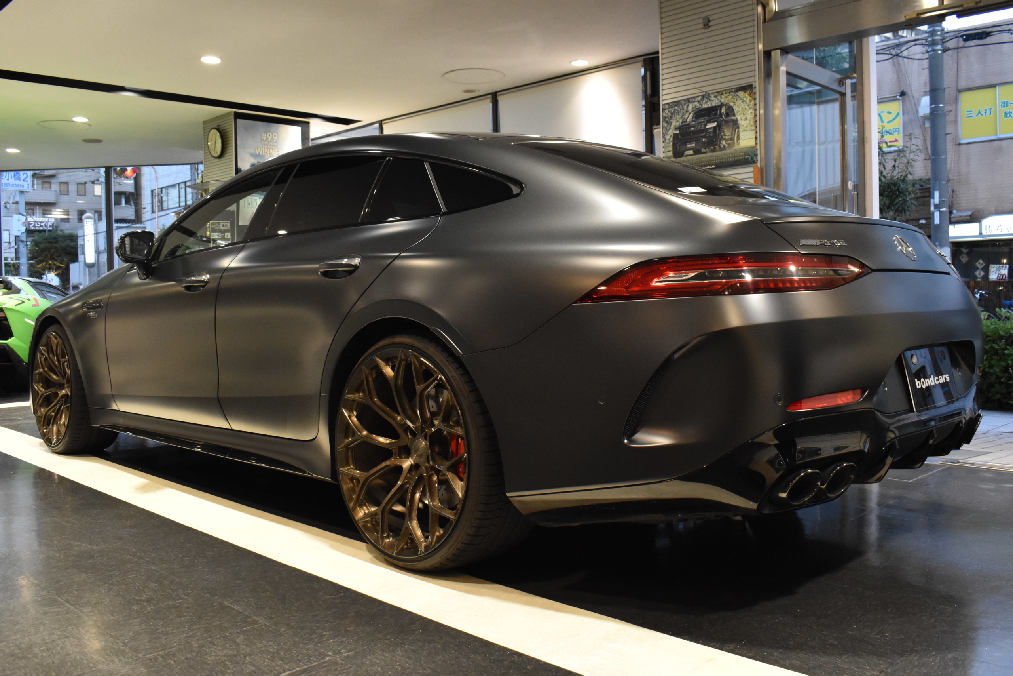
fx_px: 886
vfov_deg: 41.7
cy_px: 338
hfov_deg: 59.5
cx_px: 506
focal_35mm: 32
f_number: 8
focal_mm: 21
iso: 2200
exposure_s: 1/30
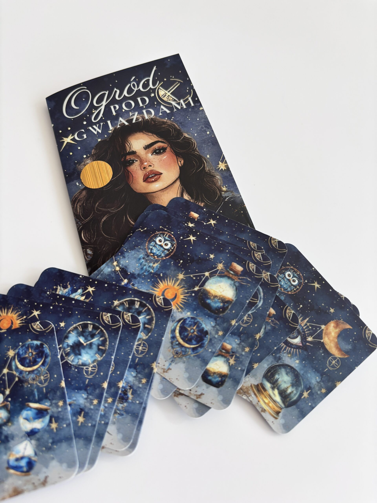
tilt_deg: -61.5
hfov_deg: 53.1
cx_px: 188
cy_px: 252
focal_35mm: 26
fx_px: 378
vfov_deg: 67.3
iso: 100
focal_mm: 5.96
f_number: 1.6
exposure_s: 1/50
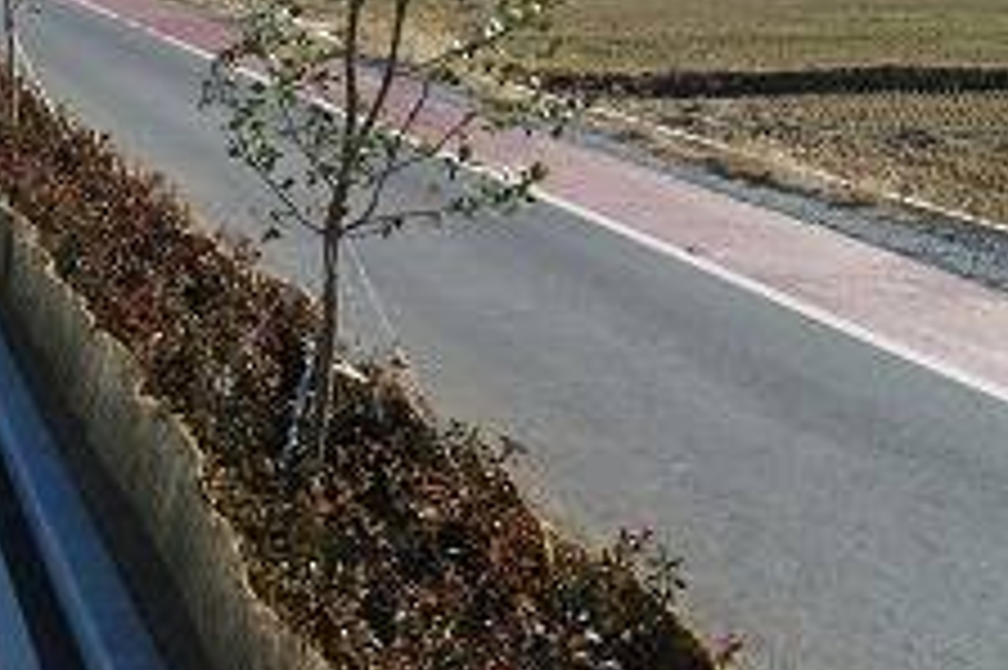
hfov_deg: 30.9
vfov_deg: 22.7
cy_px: 162
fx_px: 1651
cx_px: -50
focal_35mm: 59
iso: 100
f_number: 5.6
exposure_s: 1/400
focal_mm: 16
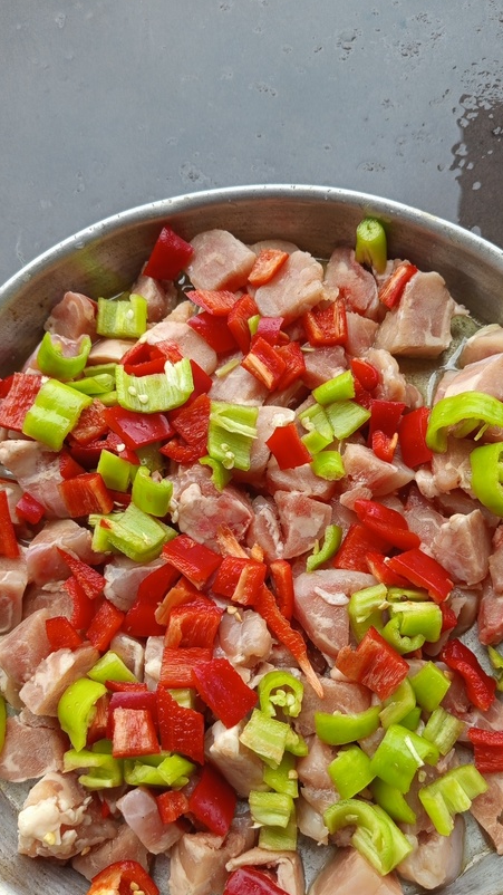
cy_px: 480
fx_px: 711
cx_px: 278
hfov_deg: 38.9
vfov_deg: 64.2
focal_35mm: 30
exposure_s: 1/100
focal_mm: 5.24
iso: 88
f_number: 1.7
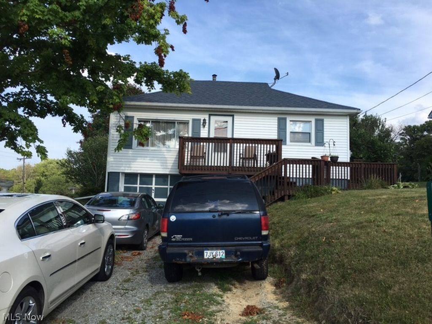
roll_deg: -1.2
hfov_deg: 61.7
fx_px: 362
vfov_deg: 48.2
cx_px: 216
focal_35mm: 29
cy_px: 162
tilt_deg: +6.0
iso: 25
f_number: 2.2
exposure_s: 1/1131
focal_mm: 4.15
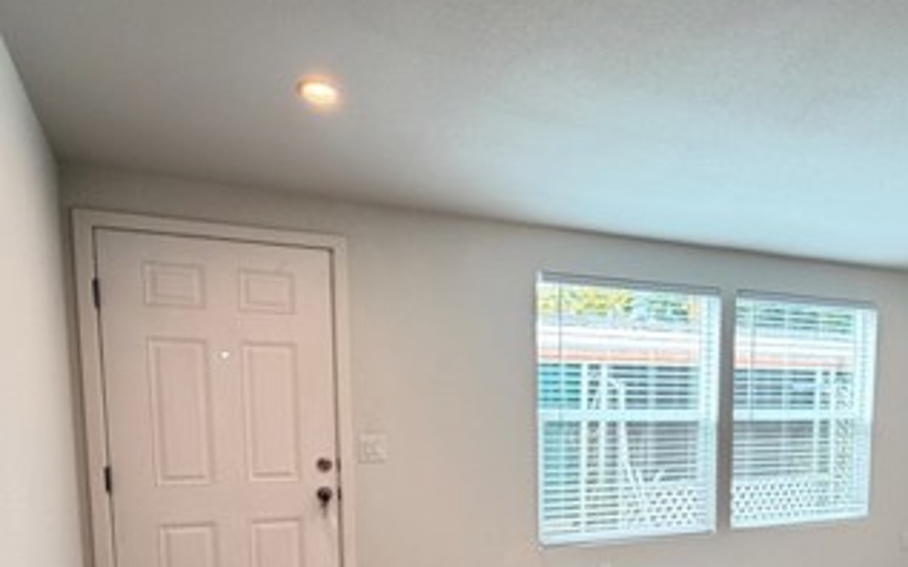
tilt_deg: -5.9
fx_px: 742
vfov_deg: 39.4
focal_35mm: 30
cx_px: 596
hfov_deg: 61.6
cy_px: 487
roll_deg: -0.2
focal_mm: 2.22
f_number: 2.2
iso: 160
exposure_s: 1/120
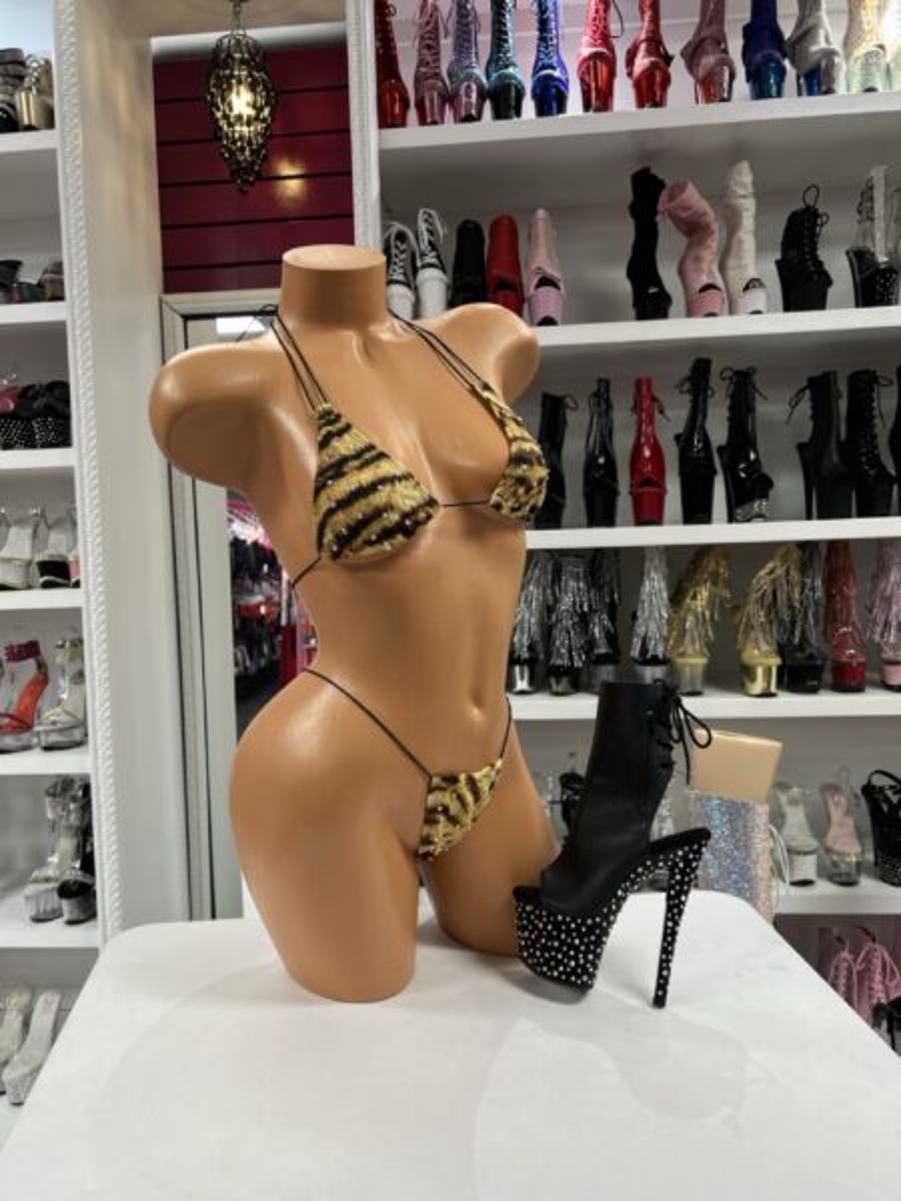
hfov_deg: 53.1
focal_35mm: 26
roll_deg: +2.3
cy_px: 600
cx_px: 450
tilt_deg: -2.1
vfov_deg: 67.3
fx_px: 902
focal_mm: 5.7
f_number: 1.5
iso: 64
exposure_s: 1/60
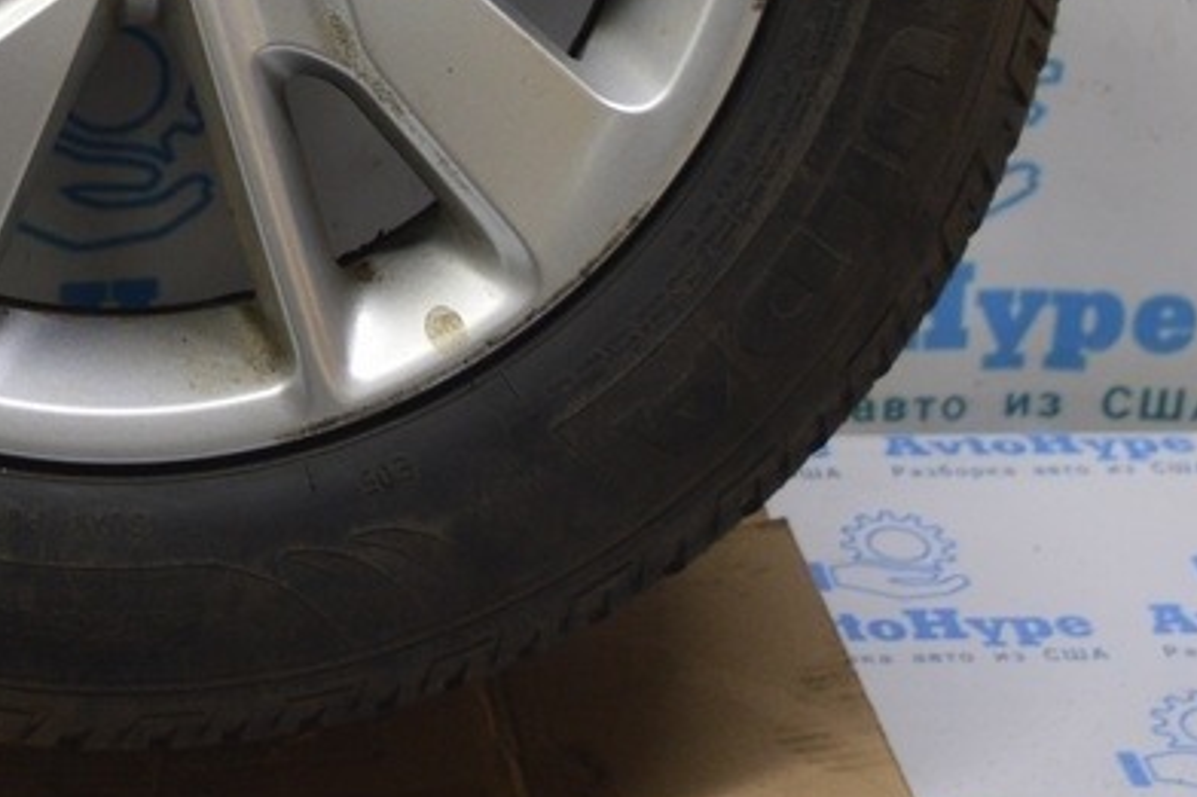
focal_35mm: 94
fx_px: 3124
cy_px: -179
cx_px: 79
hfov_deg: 21.1
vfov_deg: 14.1
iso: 400
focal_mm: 24
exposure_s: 1/80
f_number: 4.5
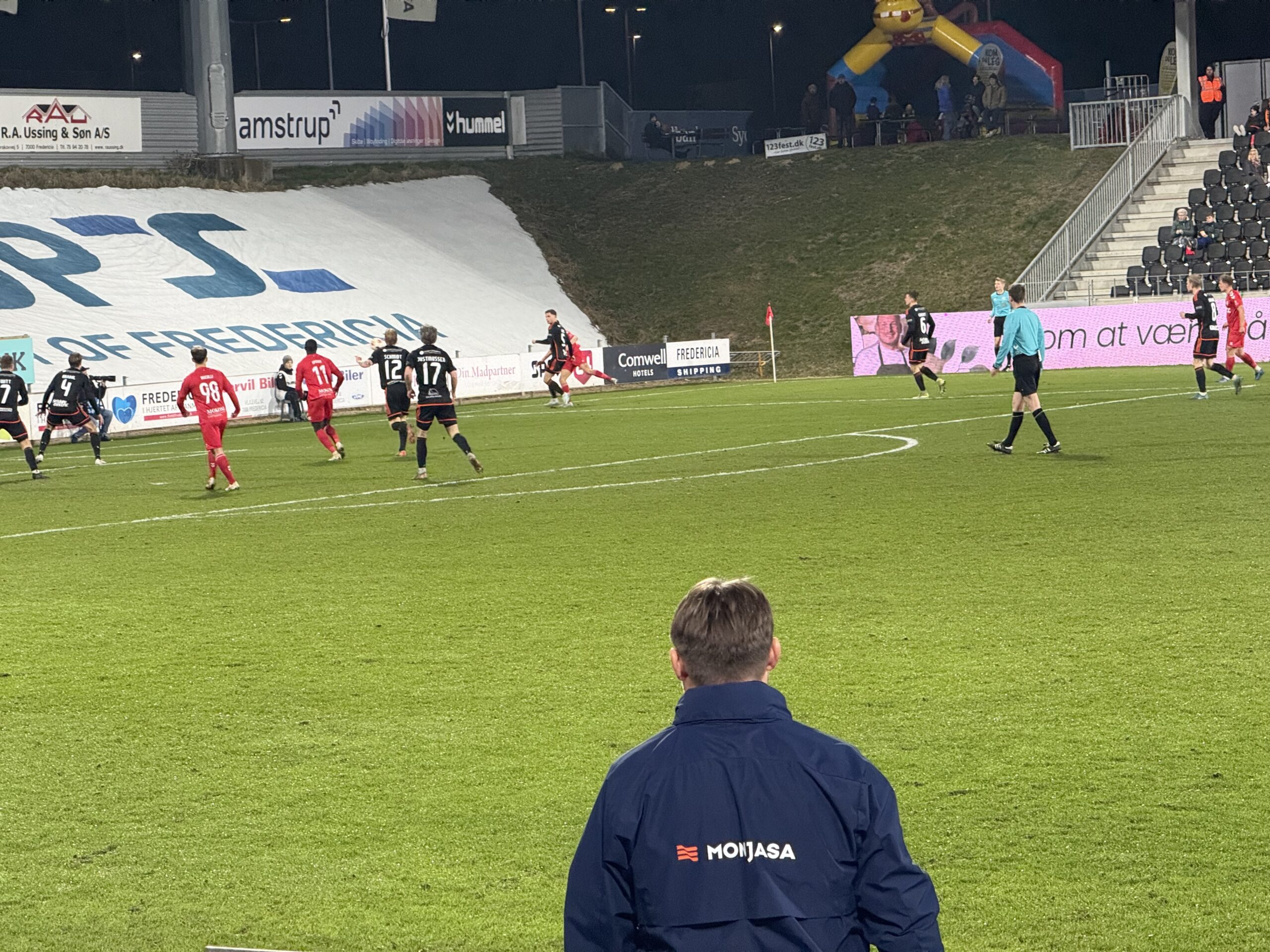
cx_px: 635
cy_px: 476
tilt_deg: -2.4
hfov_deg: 16.4
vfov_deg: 12.3
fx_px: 4403
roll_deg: +2.6
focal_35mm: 120
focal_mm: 15.66
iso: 200
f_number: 2.8
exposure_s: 1/99
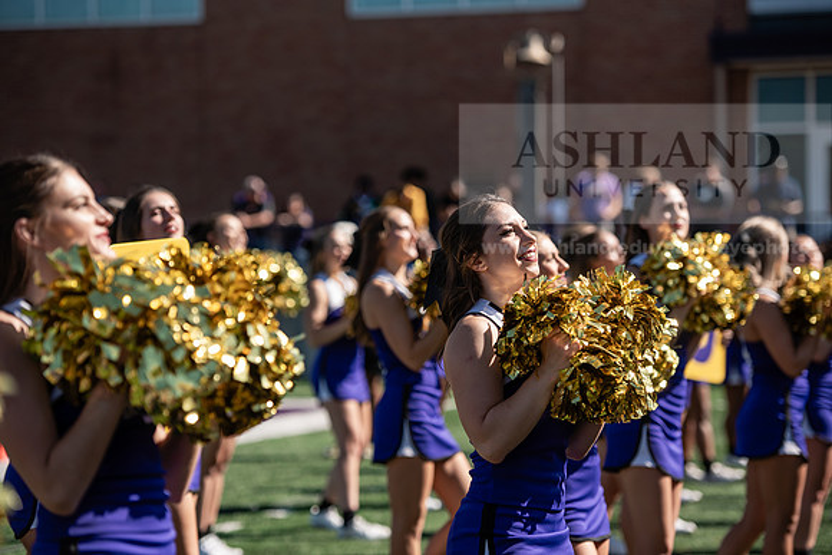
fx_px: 2774
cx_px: 416
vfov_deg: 11.4
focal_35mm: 120
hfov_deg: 17.1
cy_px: 278
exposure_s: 1/1250
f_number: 3.5
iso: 125
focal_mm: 120
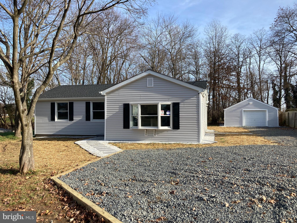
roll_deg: -1.3
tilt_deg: +2.4
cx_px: 148
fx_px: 240
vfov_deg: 49.7
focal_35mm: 28
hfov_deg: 63.4
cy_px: 112
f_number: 1.8
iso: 20
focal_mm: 3.99
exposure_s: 1/1263
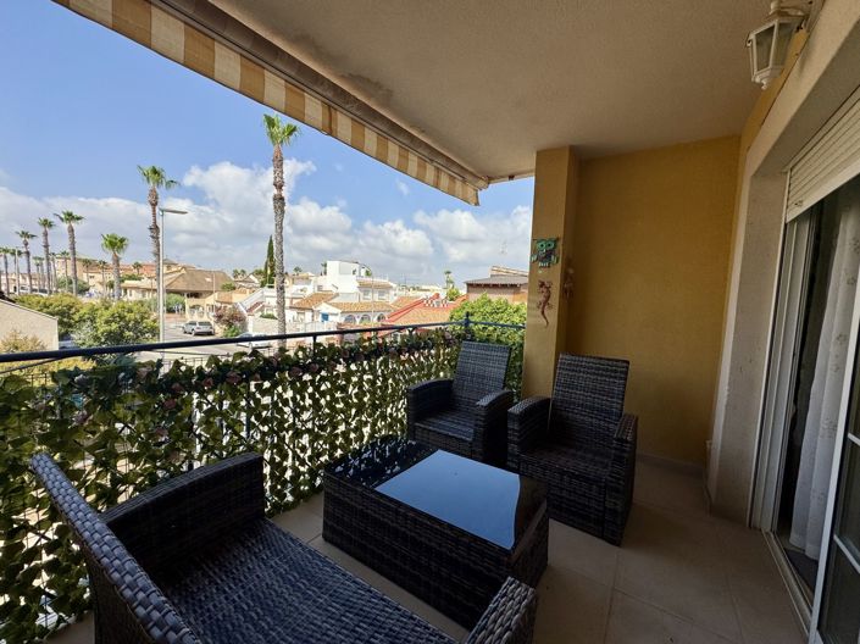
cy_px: 322
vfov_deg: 85.6
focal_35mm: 14
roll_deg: -2.8
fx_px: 348
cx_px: 430
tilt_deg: -4.7
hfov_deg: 102.1
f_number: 2.2
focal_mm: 2.22
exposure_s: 1/2028
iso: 50
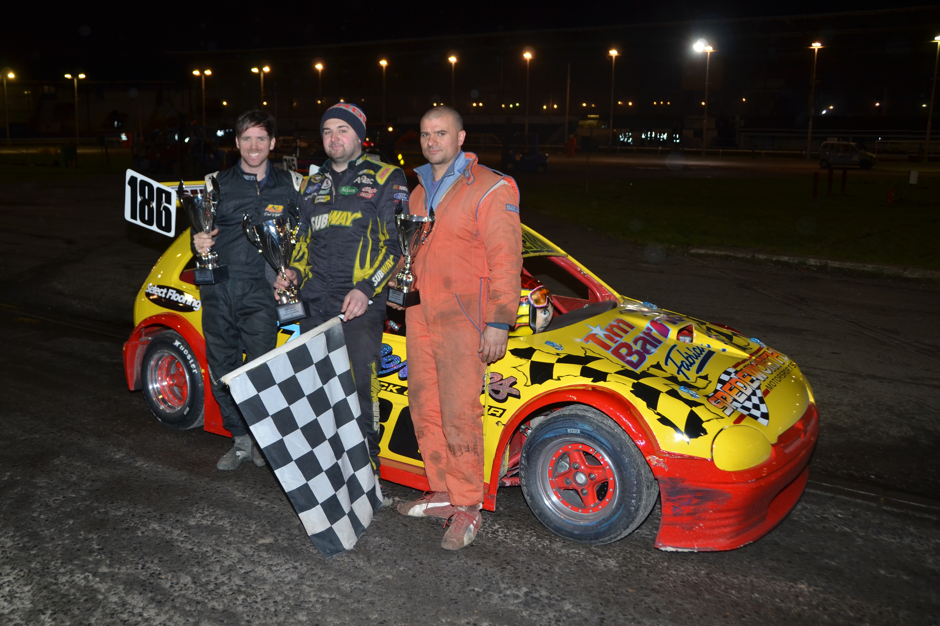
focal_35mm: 30
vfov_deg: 43.6
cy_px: 313
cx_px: 470
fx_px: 783
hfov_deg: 61.9
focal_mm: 20
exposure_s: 1/125
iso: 400
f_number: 3.5
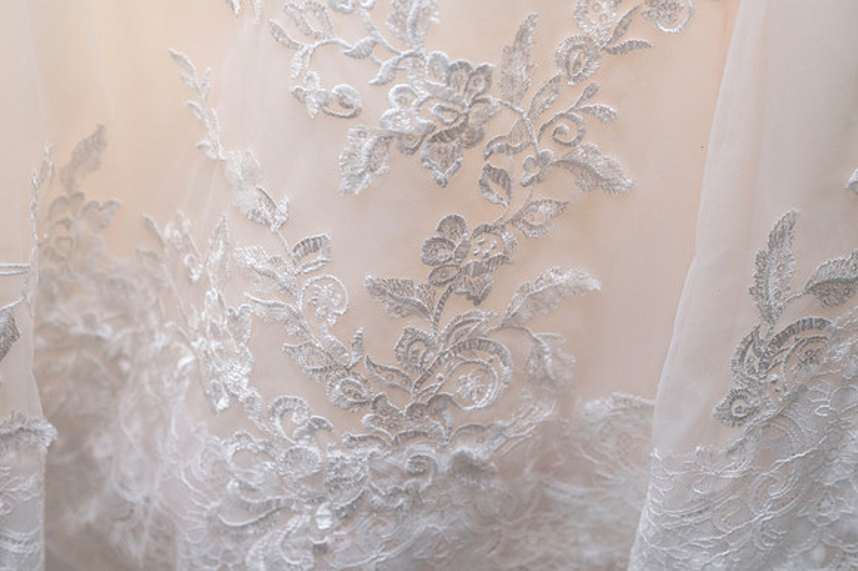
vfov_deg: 16.1
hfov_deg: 23.9
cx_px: 429
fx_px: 2025
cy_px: 286
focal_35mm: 85
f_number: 4
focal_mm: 85
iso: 4000
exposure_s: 1/2000
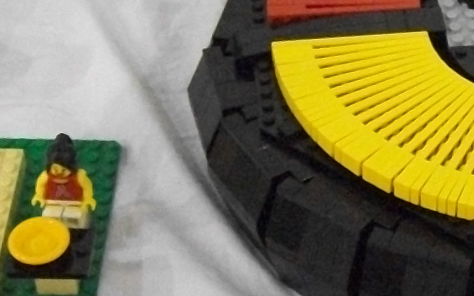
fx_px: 1576
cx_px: 452
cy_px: 108
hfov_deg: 16.8
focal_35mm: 122
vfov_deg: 10.7
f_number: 2.7
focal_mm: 6
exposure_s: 1/60
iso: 592
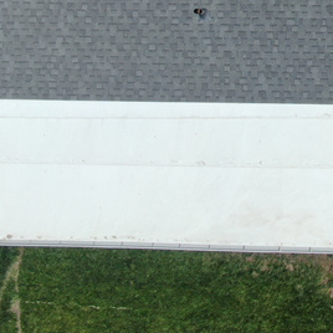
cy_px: -40
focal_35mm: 81
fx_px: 882
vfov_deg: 20.3
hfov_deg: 20.1
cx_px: 396
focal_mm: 4.39
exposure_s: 1/800
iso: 100
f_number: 2.8
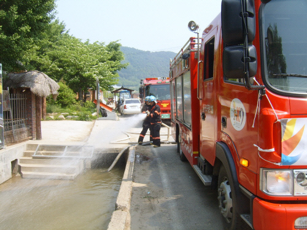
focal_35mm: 35
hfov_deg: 52.6
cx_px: 154
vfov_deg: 40.7
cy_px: 115
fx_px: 310
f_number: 5.8
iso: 50
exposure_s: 1/180
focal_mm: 5.8
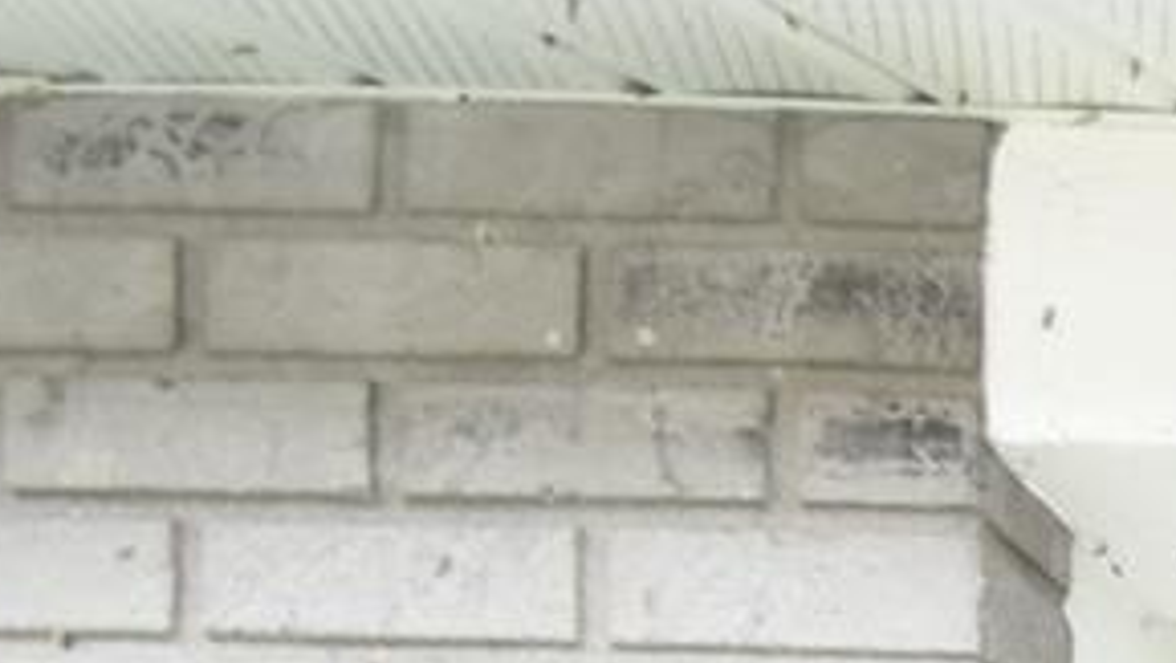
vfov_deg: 10.1
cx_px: 2930
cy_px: 2030
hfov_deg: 14.3
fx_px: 2715
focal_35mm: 87
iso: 400
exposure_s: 1/180
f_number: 6.7
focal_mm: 10
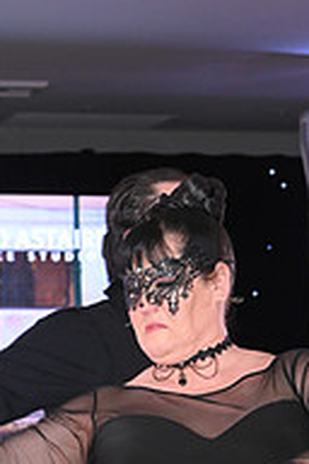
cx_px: 168
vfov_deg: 10.7
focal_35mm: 187
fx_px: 2407
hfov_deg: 7.3
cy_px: 667
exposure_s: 1/200
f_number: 5.6
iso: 2000
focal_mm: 62
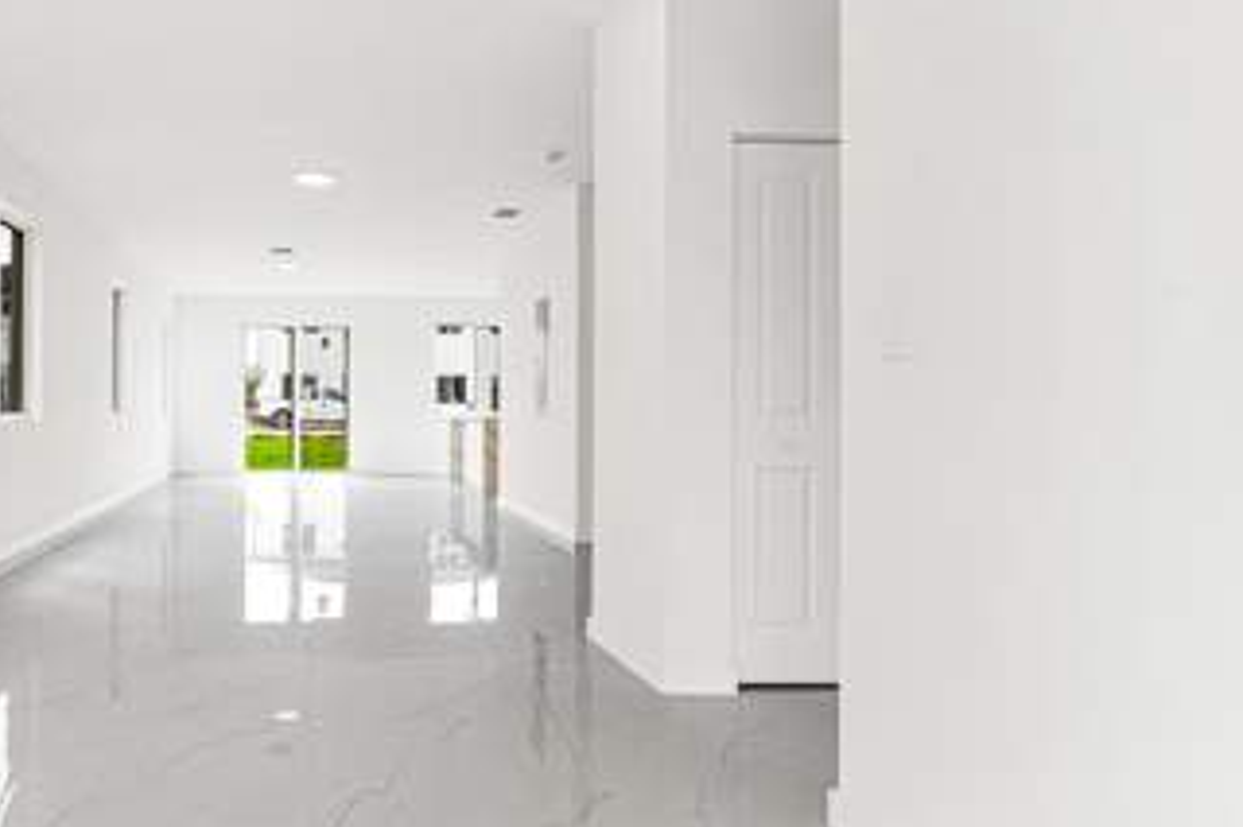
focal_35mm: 24
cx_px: 322
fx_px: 828
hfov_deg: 69.3
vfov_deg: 53.1
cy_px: 398
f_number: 8
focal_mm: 16
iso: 125
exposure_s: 1/30
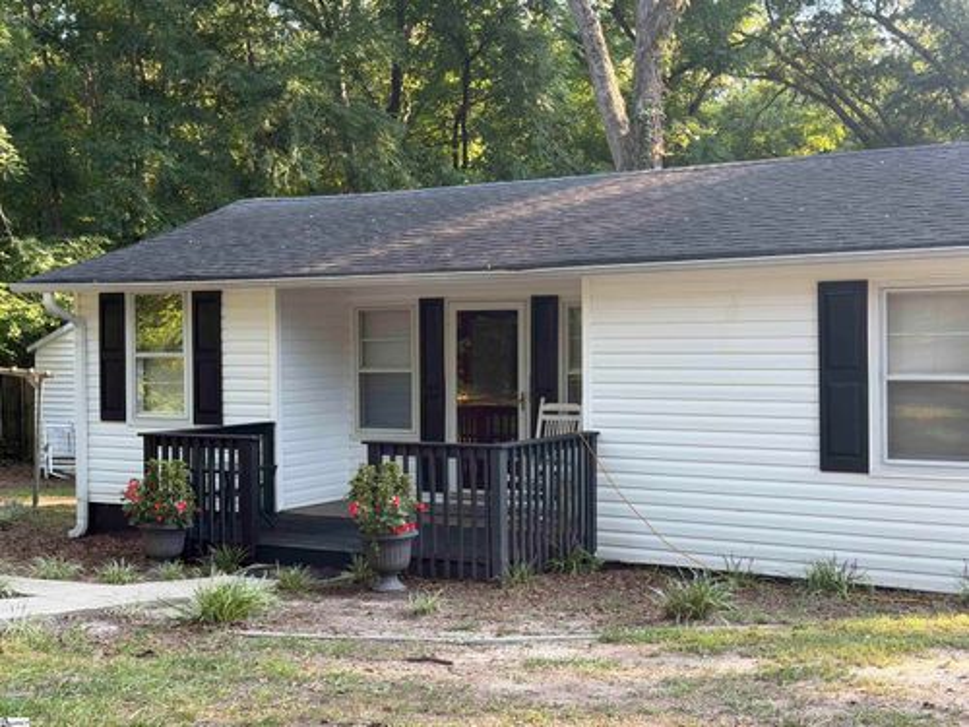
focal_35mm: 48
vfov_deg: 30.3
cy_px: 364
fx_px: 1344
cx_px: 484
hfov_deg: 39.7
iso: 50
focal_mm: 6.76
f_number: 1.78
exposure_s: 1/130
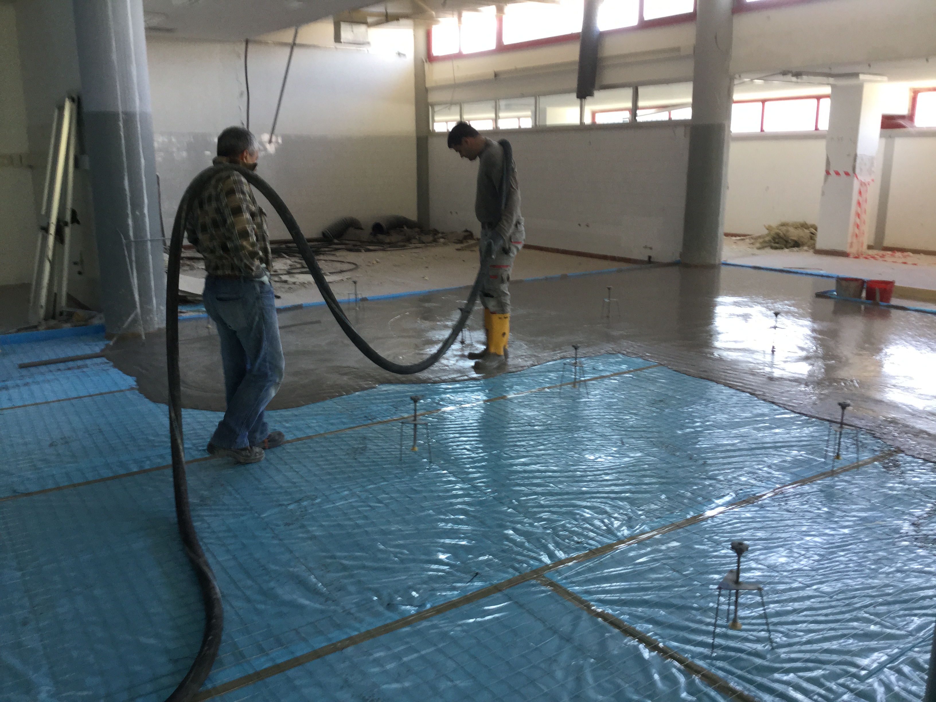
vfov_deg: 45.4
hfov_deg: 58.4
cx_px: 468
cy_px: 351
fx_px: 838
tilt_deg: -17.9
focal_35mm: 31
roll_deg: +0.7
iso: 50
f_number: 2.4
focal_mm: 3.3
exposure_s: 1/30
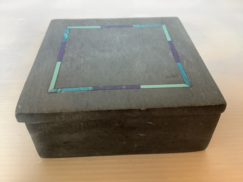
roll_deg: +0.3
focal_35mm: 31
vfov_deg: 45.4
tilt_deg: -40.8
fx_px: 218
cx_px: 122
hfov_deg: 58.4
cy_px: 91
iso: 320
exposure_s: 1/50
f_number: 2.4
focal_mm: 3.3
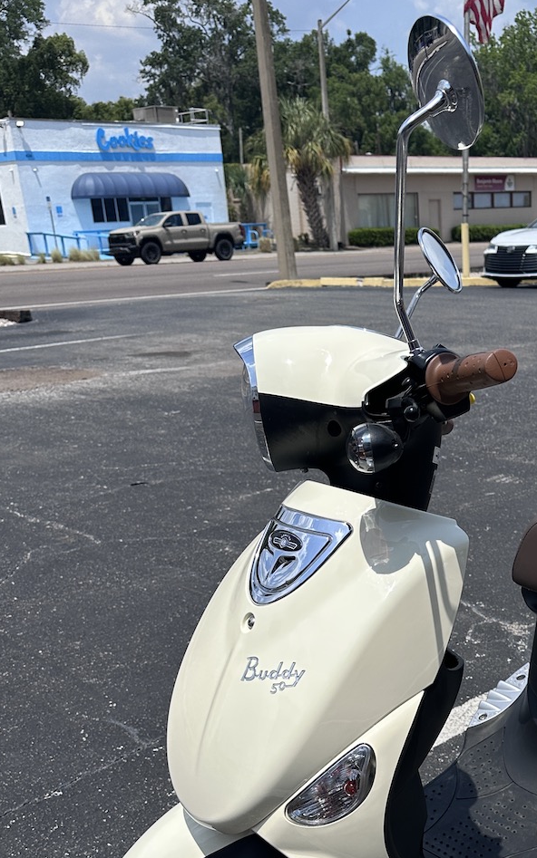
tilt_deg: -22.2
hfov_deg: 29.0
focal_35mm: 43
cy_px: 663
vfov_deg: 44.4
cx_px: 448
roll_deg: +1.0
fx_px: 1007
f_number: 1.78
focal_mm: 6.86
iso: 80
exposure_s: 1/5848
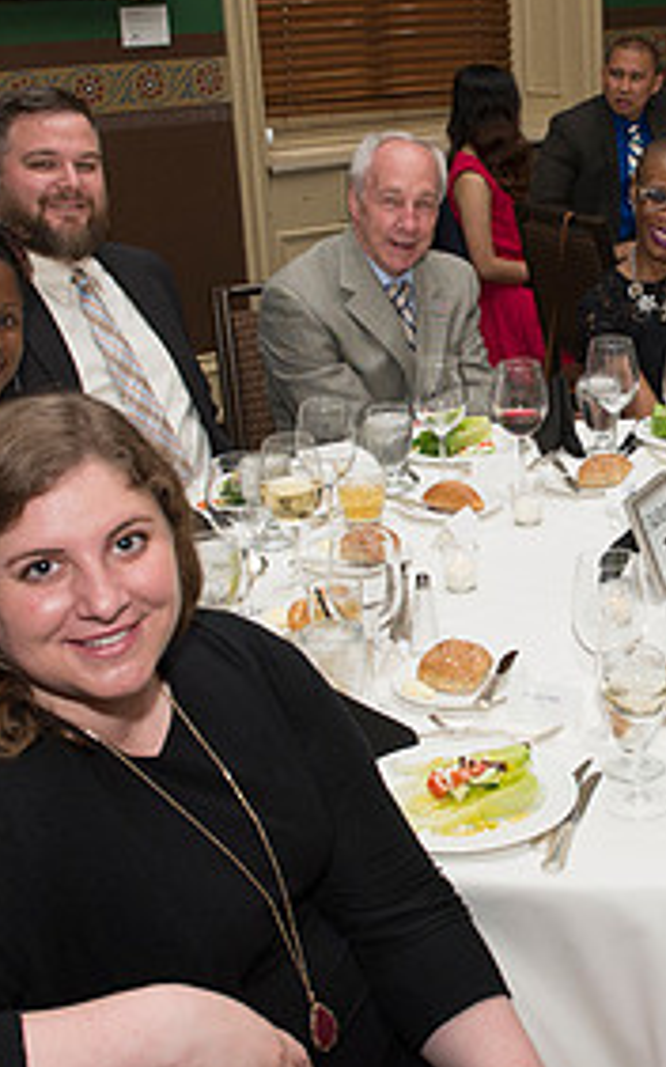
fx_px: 1802
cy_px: 483
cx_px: 654
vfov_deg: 33.0
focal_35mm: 62
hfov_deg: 20.3
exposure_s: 1/100
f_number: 8
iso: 1600
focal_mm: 26
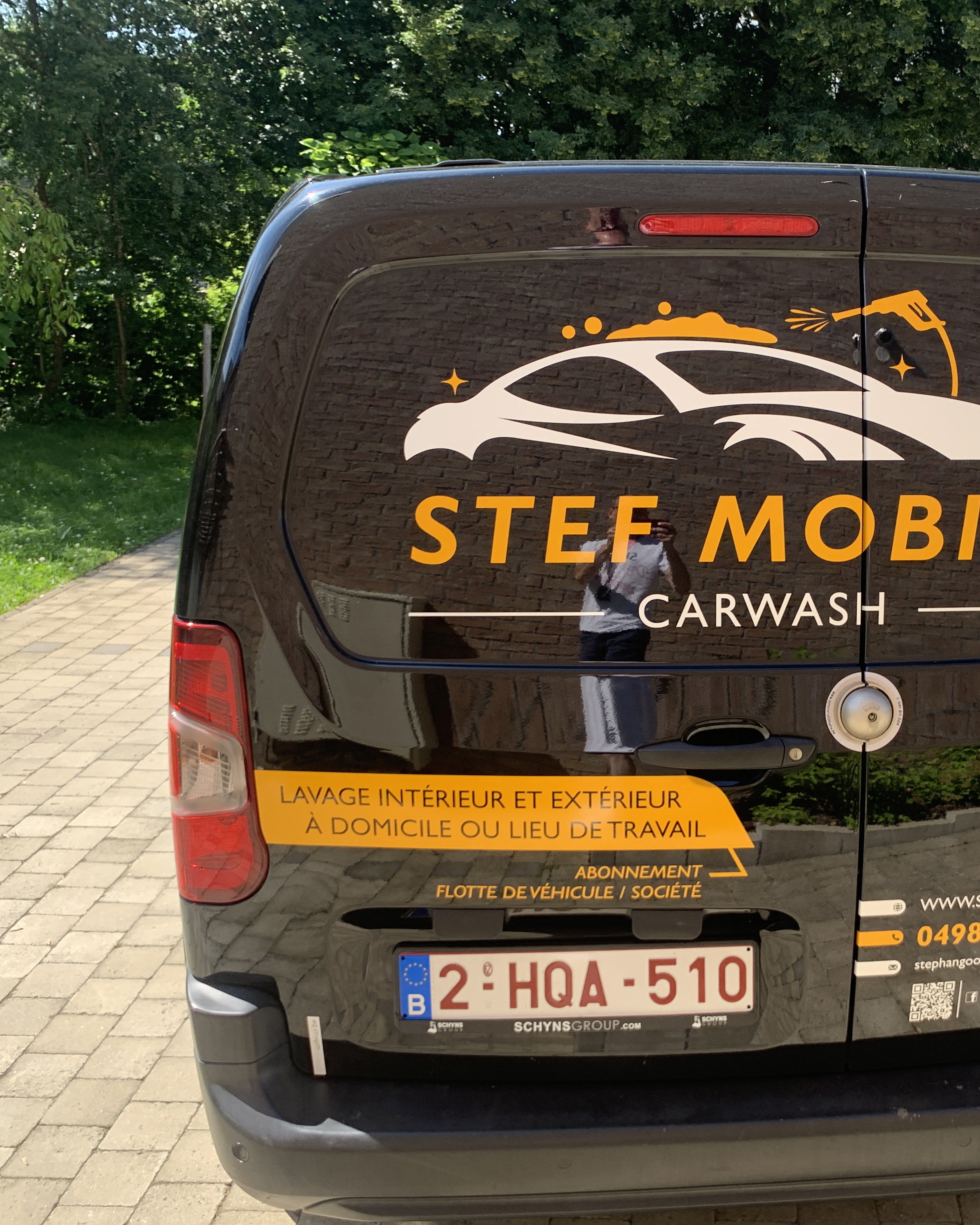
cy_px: 615
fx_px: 1233
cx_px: 692
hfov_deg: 42.5
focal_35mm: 34
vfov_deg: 52.8
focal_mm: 4.25
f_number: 1.8
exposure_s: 1/583
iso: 25
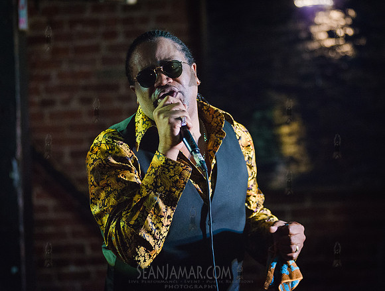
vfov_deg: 12.6
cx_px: 192
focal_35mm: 119
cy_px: 132
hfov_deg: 16.5
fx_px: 1324
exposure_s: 1/200
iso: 4000
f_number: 2.8
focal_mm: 100
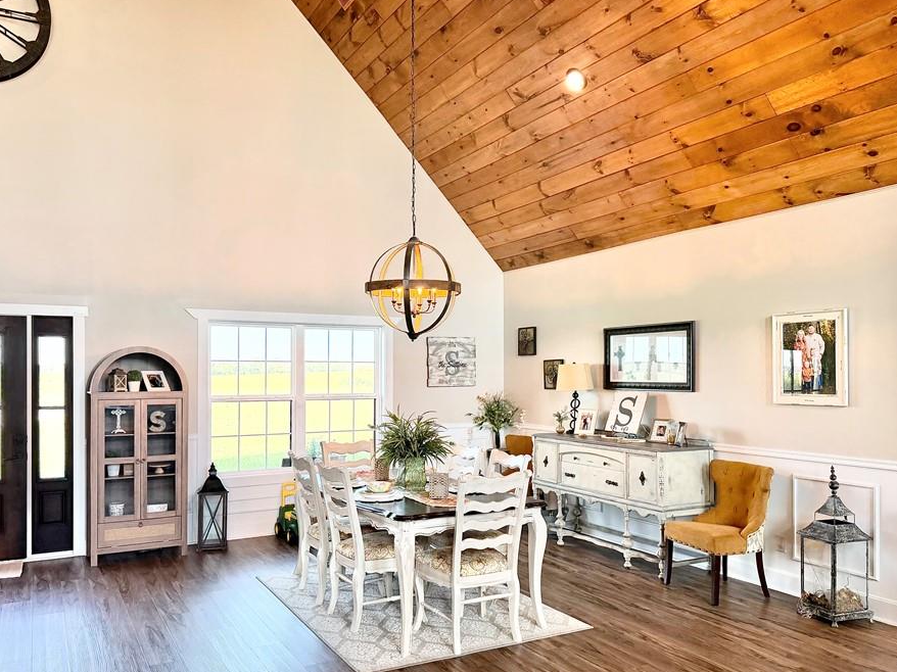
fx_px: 725
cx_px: 438
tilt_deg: +0.6
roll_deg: +0.2
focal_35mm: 28
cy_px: 369
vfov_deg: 49.7
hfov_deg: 63.5
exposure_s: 1/225
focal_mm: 6.76
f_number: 1.78
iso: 200
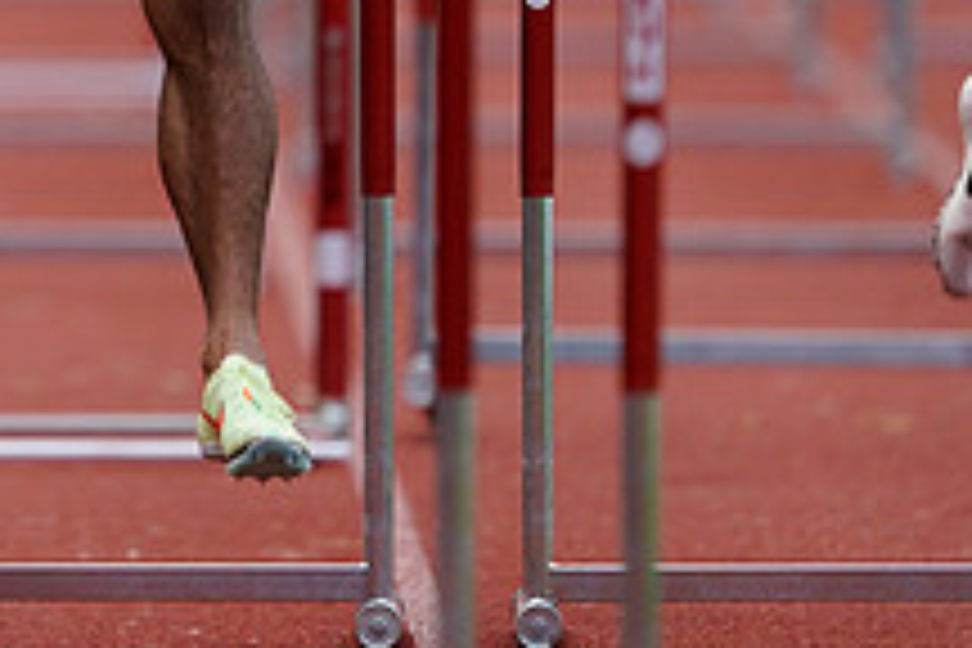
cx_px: -86
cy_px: -205
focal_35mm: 1611
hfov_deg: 1.3
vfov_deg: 0.9
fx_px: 43494
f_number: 4
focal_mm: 600
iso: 800
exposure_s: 1/1600
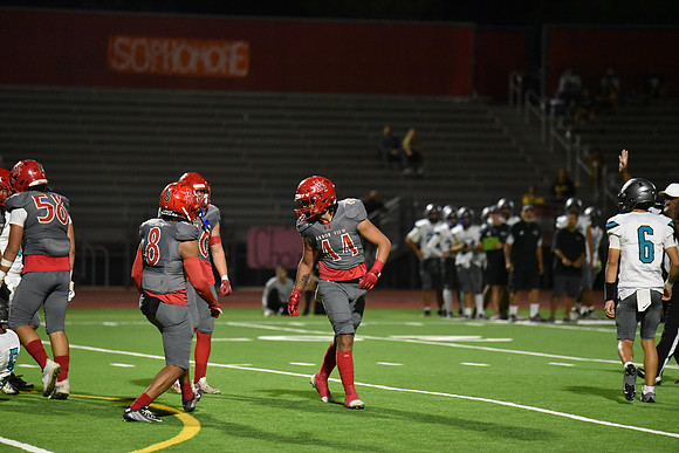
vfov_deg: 6.9
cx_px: 340
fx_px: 3773
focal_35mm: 200
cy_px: 226
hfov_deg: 10.3
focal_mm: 200
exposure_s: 1/1000
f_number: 2.8
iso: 8000
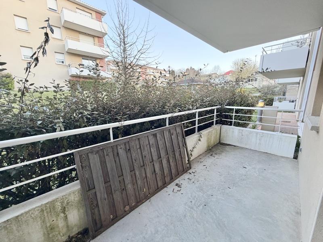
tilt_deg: -10.8
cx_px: 162
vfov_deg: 85.7
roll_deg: +0.3
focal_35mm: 14
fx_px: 131
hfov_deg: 102.1
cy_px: 121
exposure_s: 1/121
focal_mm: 2.22
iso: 125
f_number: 2.2
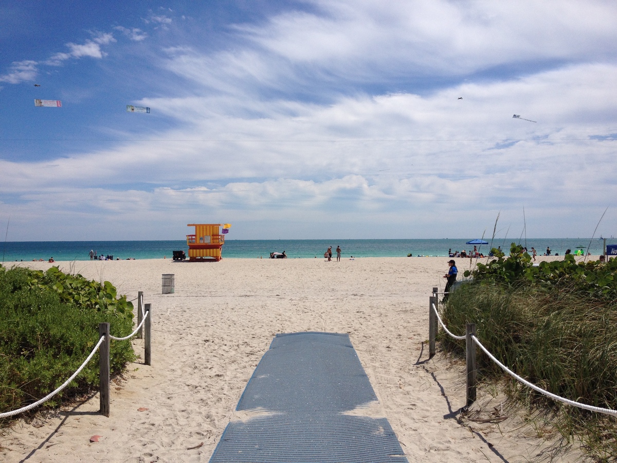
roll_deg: +0.9
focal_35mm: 35
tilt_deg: -1.6
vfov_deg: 40.7
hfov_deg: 52.6
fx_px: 624
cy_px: 232
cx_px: 308
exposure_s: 1/4608
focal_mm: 4.28
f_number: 2.4
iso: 50
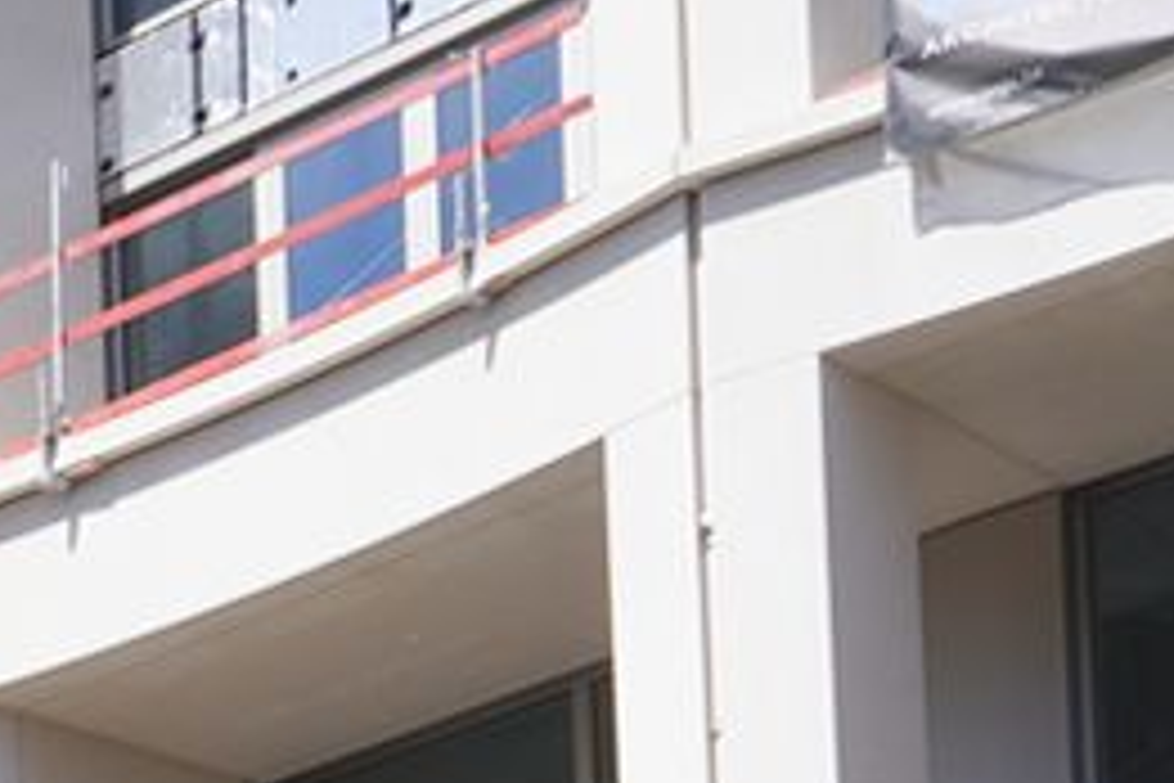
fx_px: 6000
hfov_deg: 8.7
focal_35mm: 184
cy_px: 2772
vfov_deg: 6.5
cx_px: -2640
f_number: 11
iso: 100
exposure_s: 1/100
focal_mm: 24
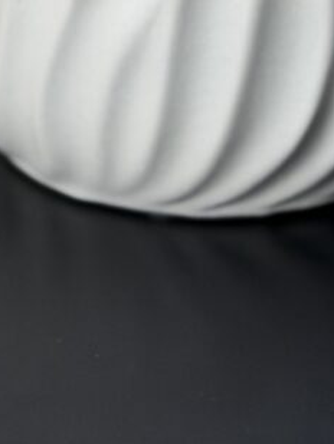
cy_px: -287
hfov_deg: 9.3
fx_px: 2044
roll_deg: -1.2
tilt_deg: -14.0
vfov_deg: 11.7
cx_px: 215
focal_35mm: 159
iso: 50
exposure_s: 1/60
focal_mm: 6.76
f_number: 1.78
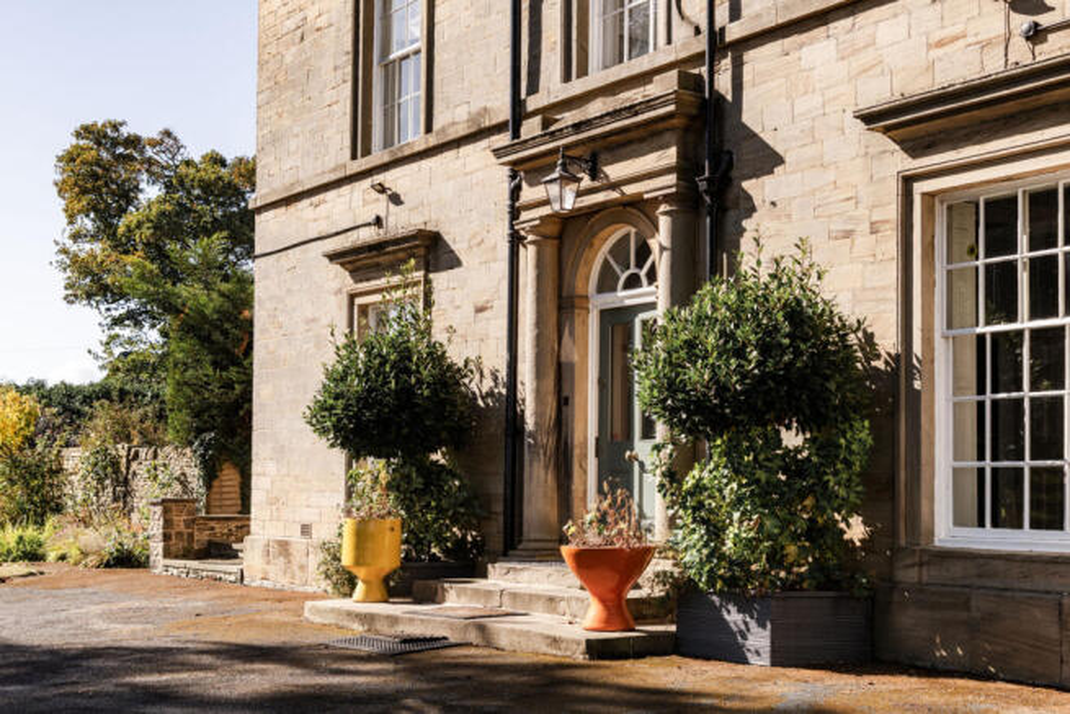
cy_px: 357
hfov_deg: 42.7
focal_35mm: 46
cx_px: 535
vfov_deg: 29.3
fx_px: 1367
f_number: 8
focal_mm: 46
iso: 200
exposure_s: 1/640
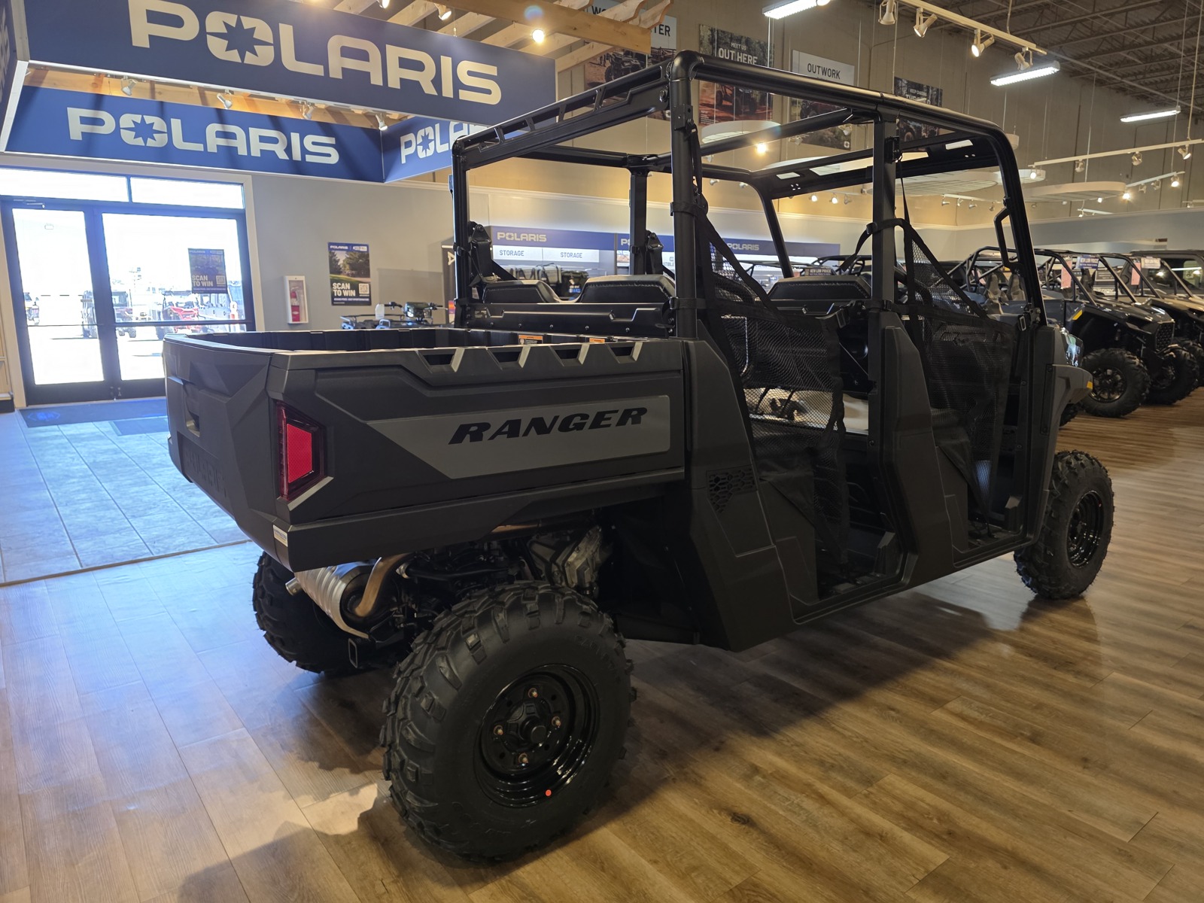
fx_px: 800
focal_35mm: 23
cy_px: 452
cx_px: 602
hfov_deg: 73.9
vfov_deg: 58.9
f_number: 1.7
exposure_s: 1/120
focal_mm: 6.3
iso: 400
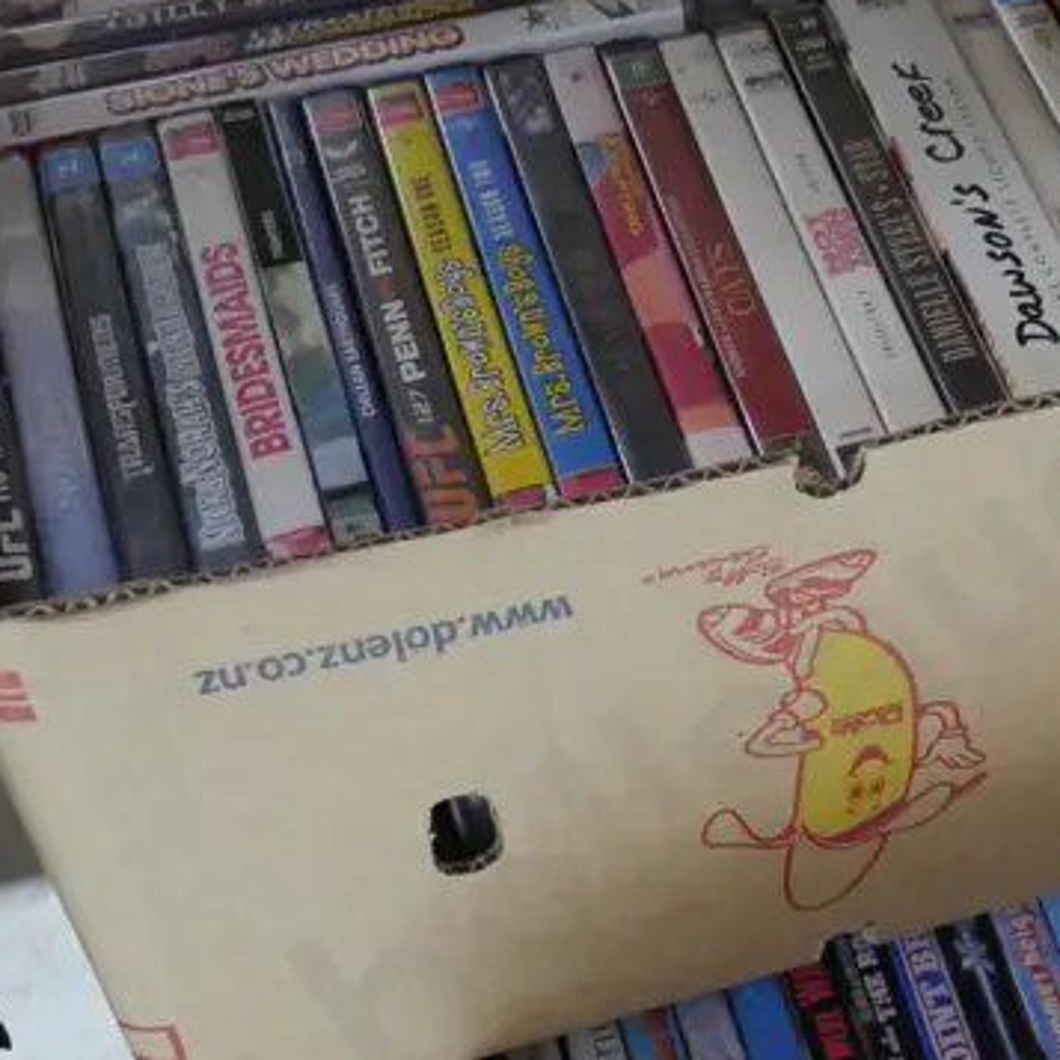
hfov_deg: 22.1
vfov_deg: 22.8
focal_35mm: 76
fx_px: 2633
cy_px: 566
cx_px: 1010
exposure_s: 1/60
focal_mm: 15
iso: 3200
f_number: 3.6
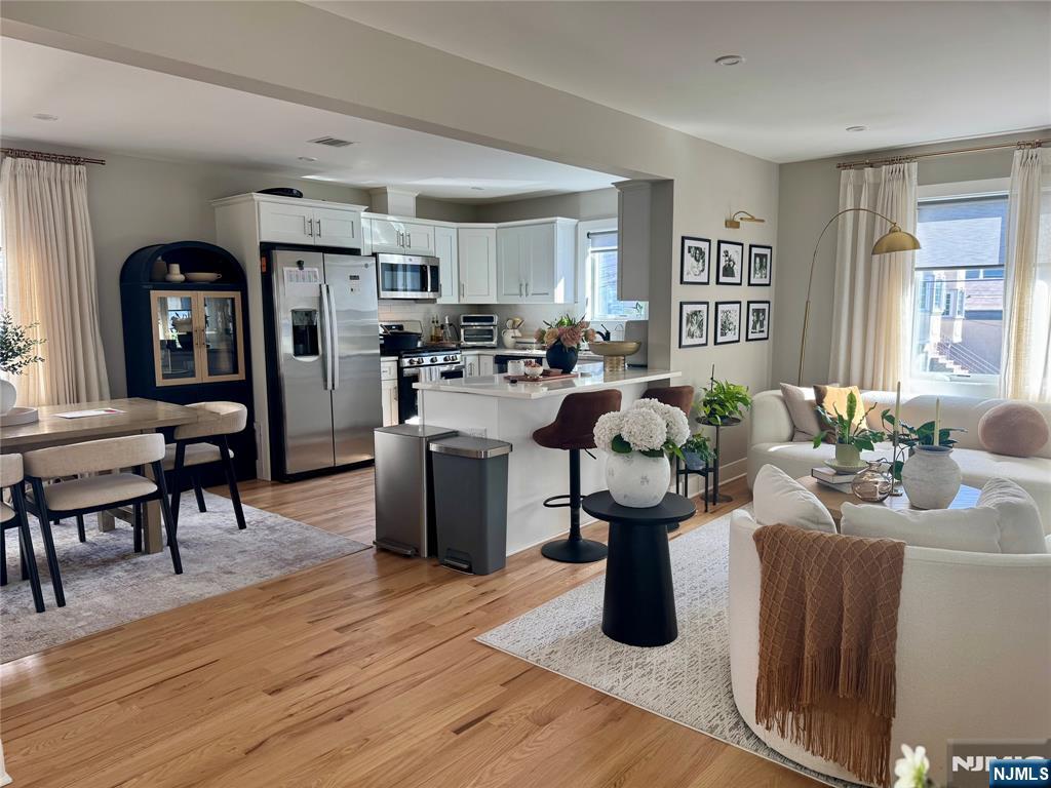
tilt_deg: -7.9
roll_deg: +0.4
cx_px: 526
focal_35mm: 24
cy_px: 394
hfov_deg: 71.6
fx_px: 729
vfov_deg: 56.8
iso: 100
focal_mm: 6.76
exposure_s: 1/120
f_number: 1.78
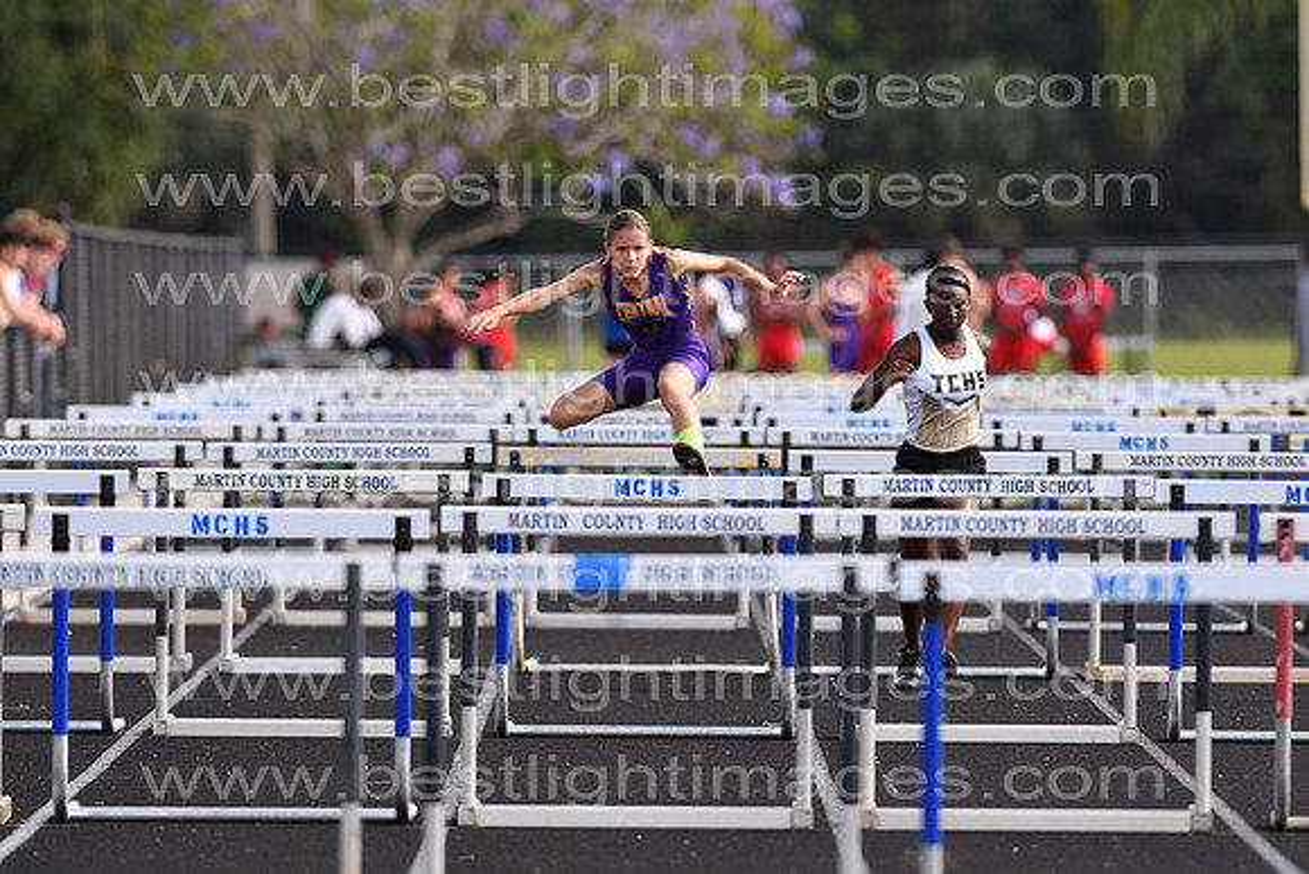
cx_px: 654
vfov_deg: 3.1
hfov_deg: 4.6
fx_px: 16366
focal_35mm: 450
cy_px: 437
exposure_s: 1/2000
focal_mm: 300
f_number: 4
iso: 400
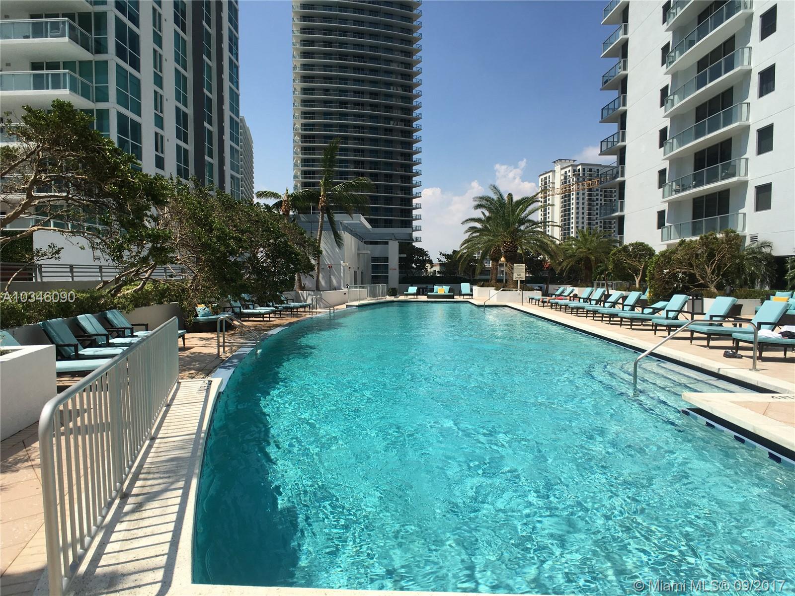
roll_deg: -0.4
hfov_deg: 61.7
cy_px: 298
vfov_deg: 48.2
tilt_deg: -2.7
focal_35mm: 29
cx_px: 398
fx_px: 666
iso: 25
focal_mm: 4.15
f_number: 2.2
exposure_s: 1/2024
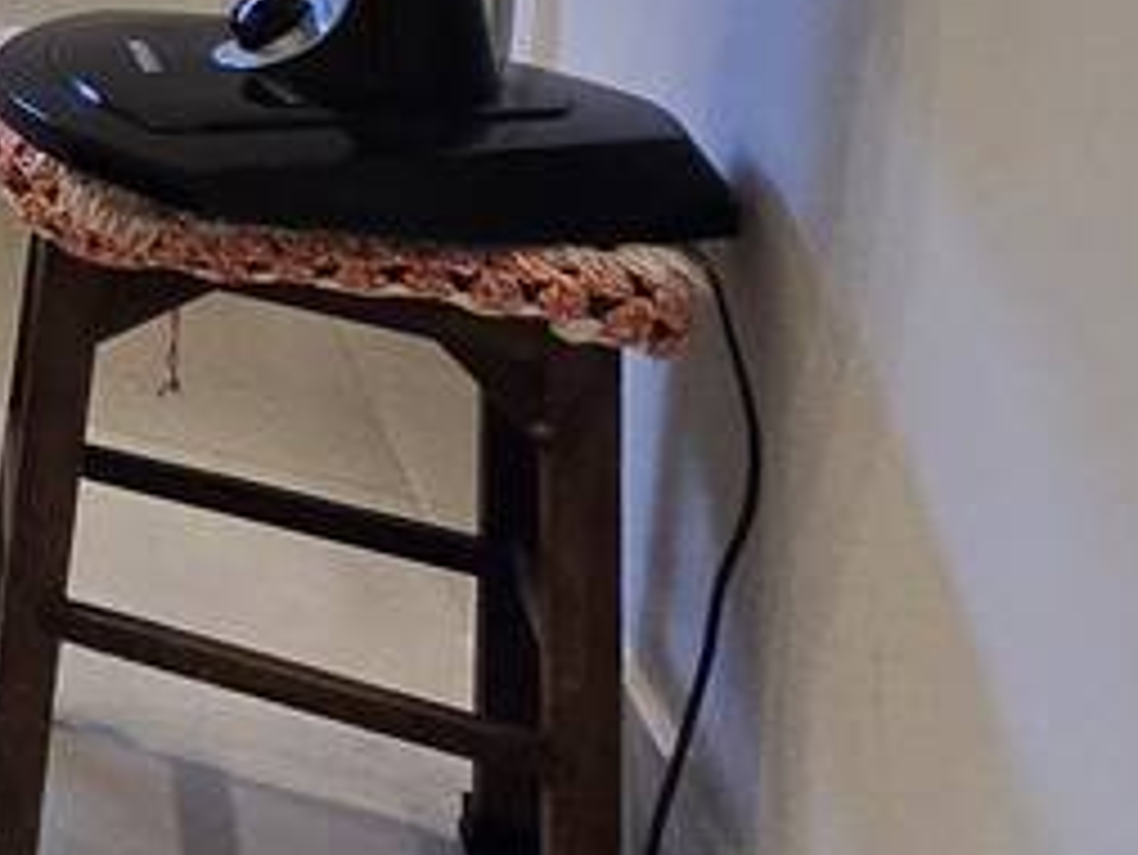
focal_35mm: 74
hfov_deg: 13.7
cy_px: -738
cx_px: -1831
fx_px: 2434
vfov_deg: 16.3
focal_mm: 2.2
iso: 125
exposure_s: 1/60
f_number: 2.2
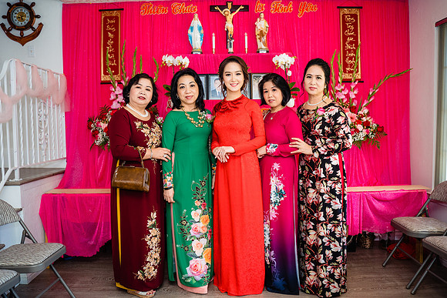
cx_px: 222
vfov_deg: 42.4
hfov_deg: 60.3
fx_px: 385
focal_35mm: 31
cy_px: 147
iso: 800
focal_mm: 30
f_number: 4
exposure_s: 1/160
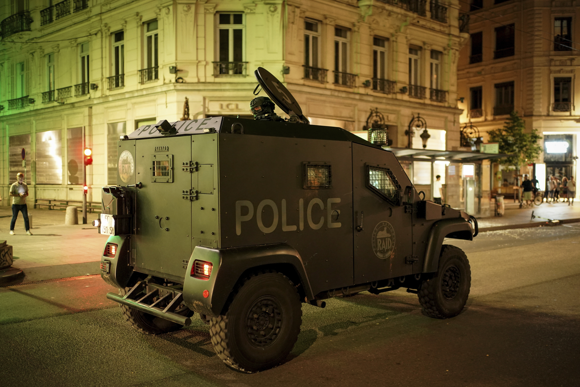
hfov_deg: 54.4
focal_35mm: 35
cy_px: 194
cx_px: 290
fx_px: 564
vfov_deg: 37.9
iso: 3200
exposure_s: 1/40
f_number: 1.8
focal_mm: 35
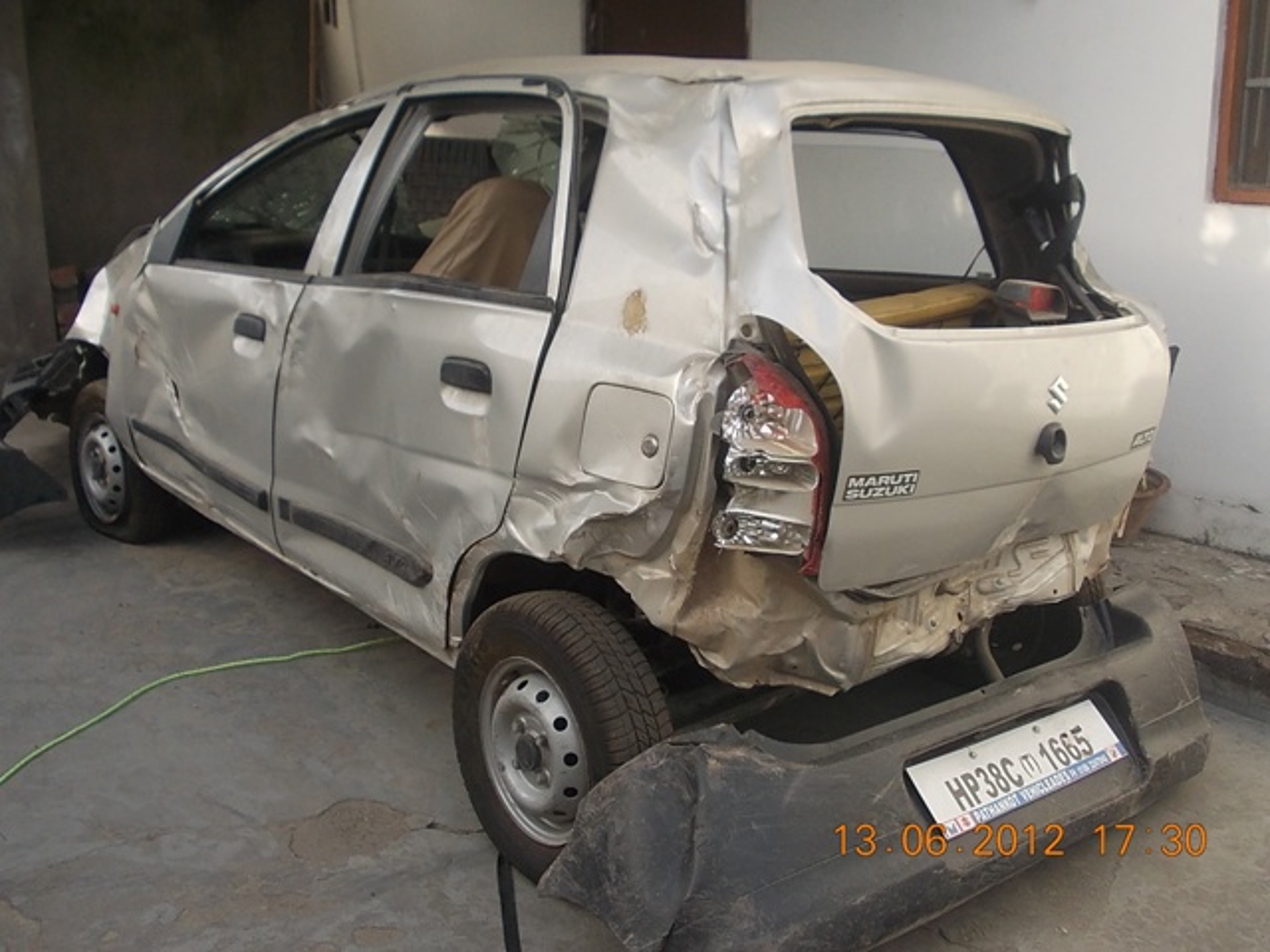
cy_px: 476
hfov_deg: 49.0
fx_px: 1394
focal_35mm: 38
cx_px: 635
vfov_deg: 37.7
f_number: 3.1
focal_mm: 5.3
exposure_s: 1/250
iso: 80
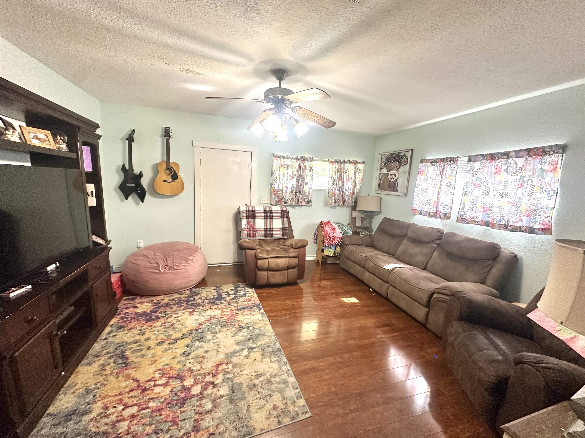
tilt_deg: -9.5
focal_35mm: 14
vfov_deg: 85.7
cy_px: 219
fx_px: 237
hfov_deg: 102.1
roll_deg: -2.8
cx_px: 292
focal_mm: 2.22
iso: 320
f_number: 2.2
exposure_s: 1/120
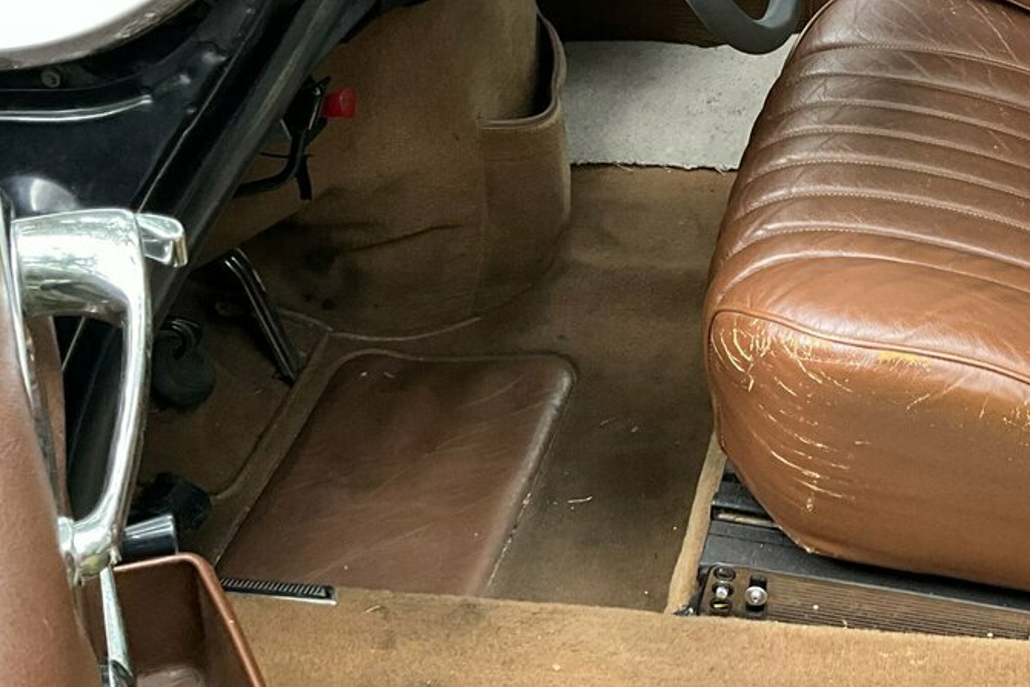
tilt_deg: -26.0
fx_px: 1545
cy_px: 54
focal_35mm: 54
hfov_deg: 34.9
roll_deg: -3.1
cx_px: 918
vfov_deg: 24.3
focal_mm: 3
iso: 125
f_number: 1.8
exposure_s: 1/60
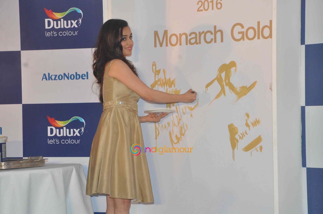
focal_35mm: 112
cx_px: 162
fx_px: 1008
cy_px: 107
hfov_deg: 18.2
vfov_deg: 12.1
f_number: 10
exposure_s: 1/200
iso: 1250
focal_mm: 75
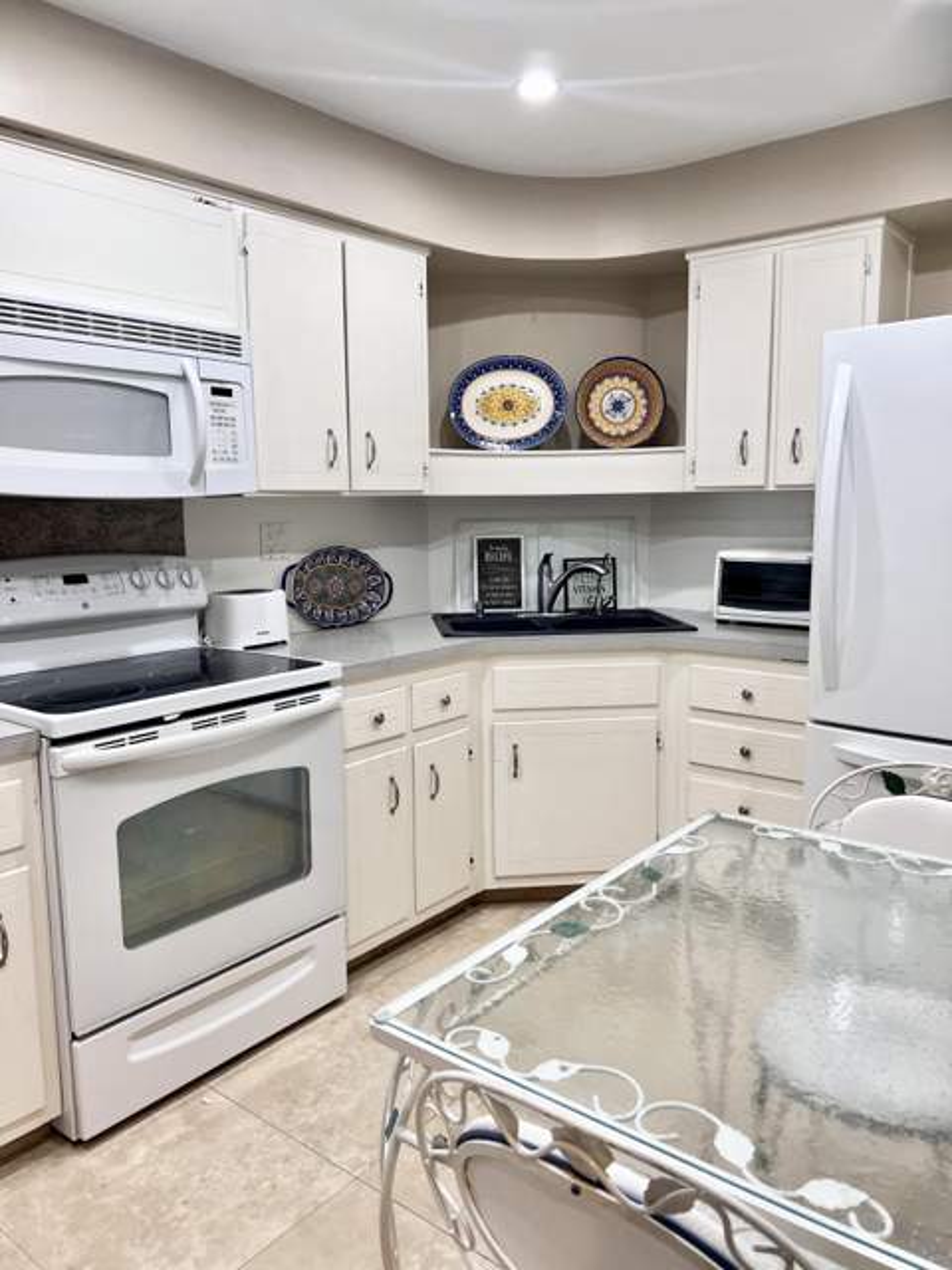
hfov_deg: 53.1
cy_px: 635
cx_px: 476
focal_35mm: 26
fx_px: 953
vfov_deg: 67.3
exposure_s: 1/120
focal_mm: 5.7
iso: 125
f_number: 1.5
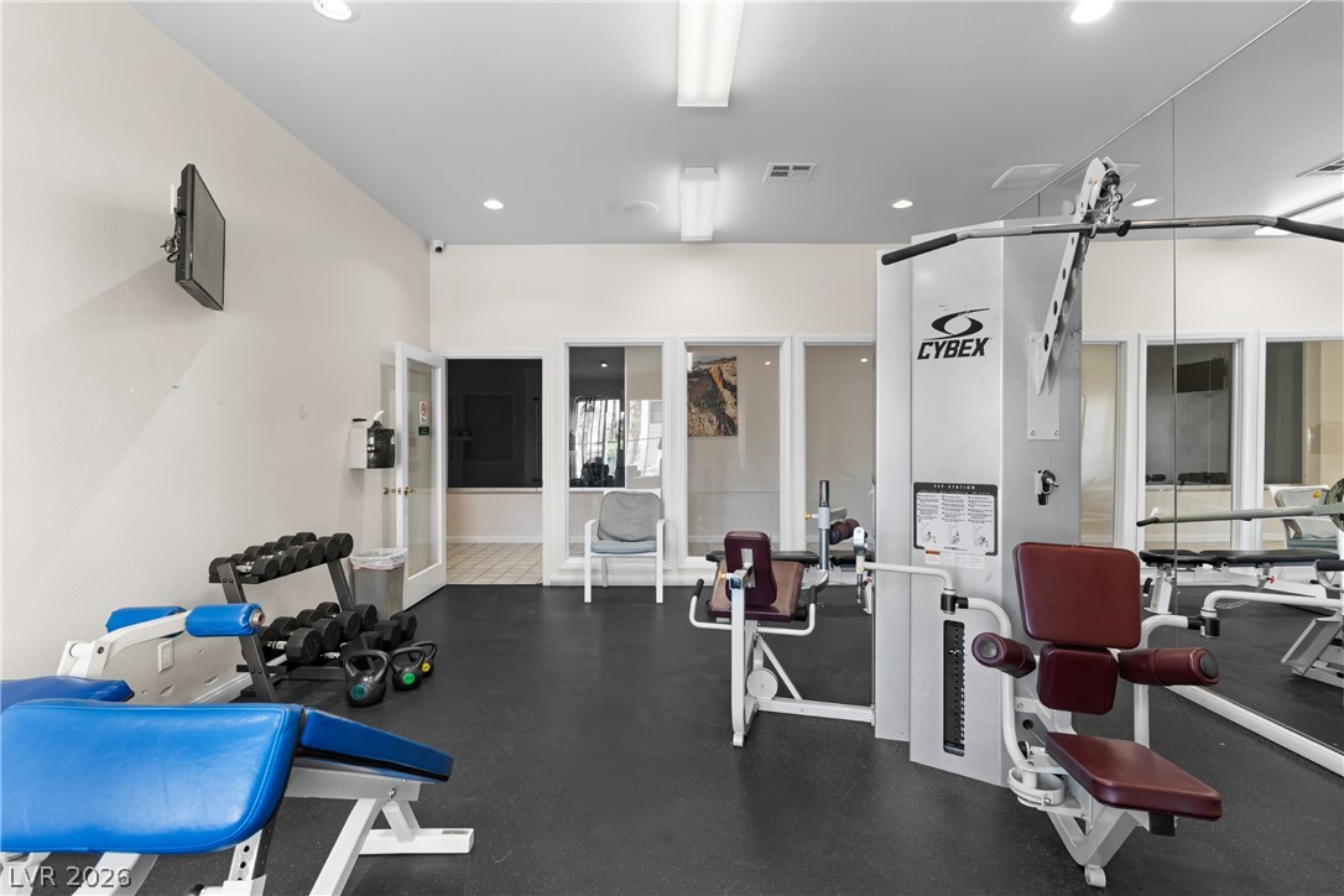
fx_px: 635
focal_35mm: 17
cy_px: 448
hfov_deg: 93.3
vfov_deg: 70.4
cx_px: 672
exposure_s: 1/20
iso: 400
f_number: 7.1
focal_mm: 17
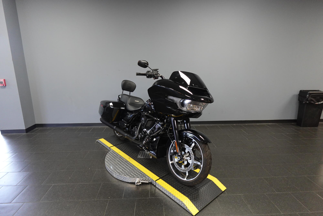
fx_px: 179
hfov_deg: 84.0
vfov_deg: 61.9
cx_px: 162
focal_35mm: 20
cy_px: 108
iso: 640
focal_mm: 7.6
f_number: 2
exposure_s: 1/80
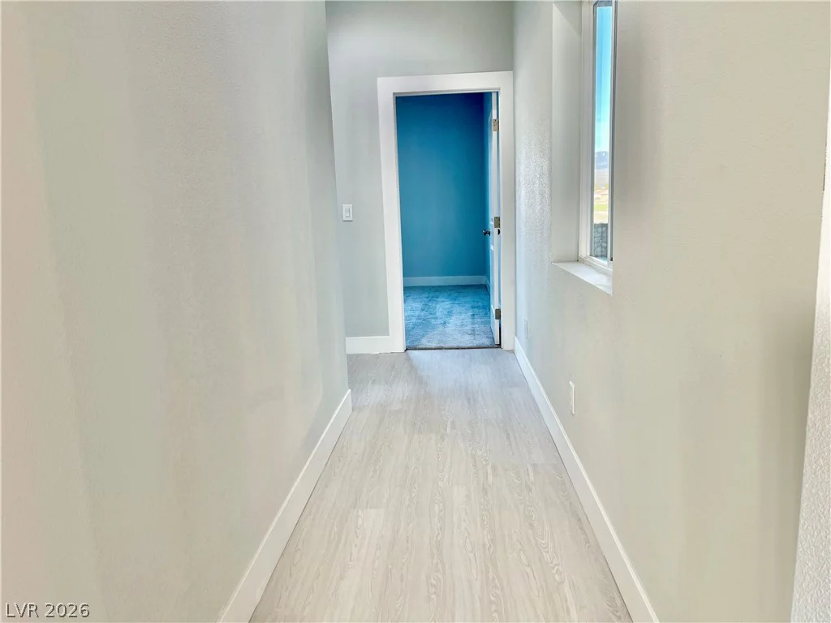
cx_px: 416
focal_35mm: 25
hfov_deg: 69.4
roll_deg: +2.1
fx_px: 600
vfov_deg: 54.9
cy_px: 312
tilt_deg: -10.3
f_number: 1.6
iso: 80
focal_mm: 5.1
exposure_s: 1/120
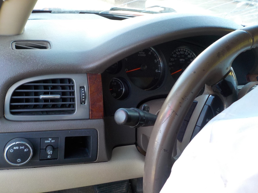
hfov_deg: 60.0
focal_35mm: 30
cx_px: 129
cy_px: 96
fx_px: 224
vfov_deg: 46.8
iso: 140
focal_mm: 4.1
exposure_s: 1/30
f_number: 3.3
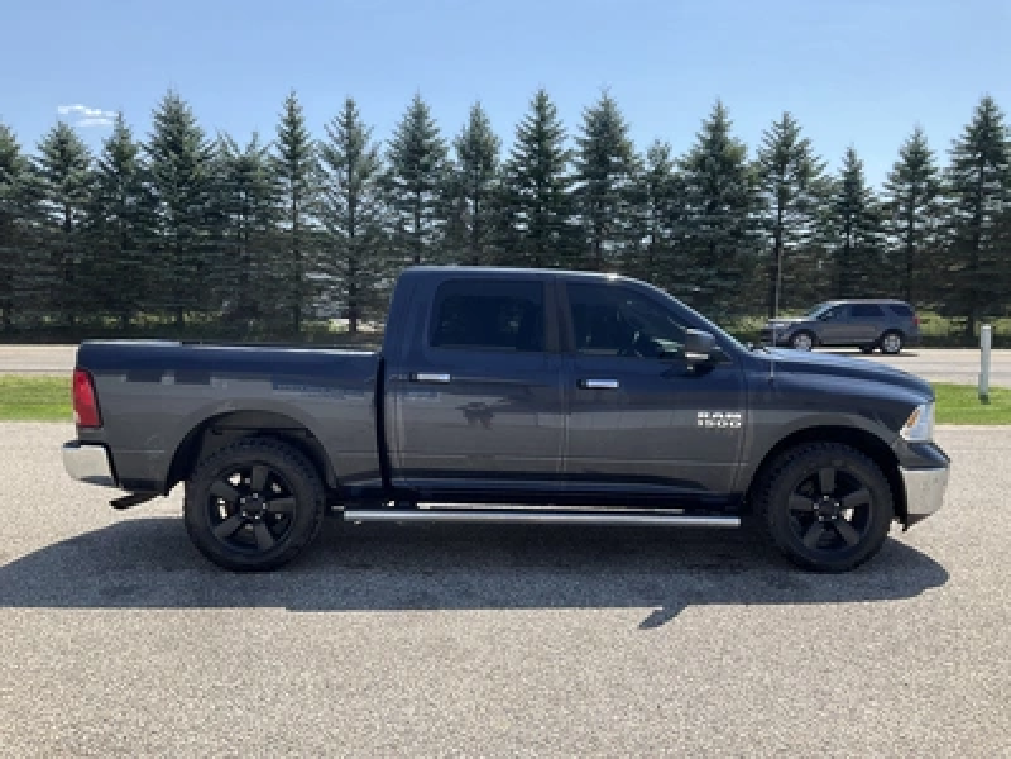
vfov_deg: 48.2
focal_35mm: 29
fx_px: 847
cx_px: 506
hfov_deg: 61.7
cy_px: 380
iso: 25
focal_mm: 3
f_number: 1.8
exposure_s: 1/1195
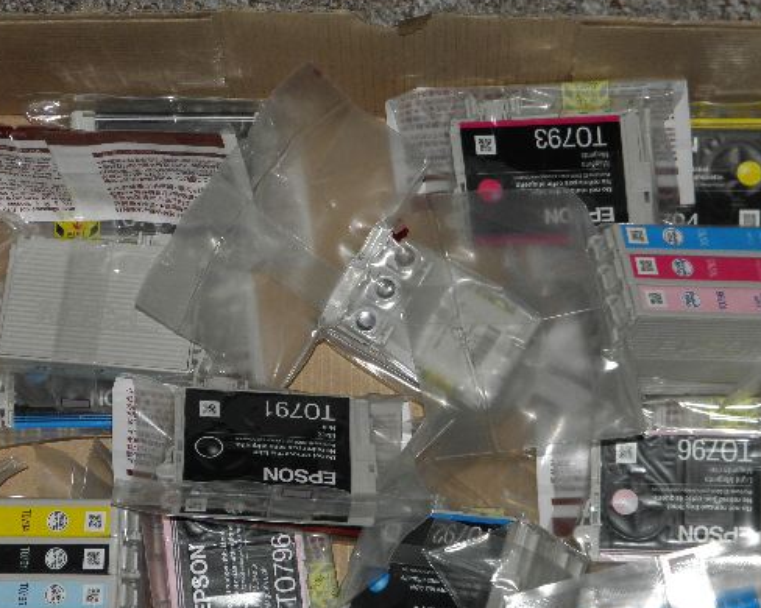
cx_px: 376
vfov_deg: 12.0
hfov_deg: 15.0
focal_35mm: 128
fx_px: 2882
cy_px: 418
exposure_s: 1/160
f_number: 4.4
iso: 100
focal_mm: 14.3
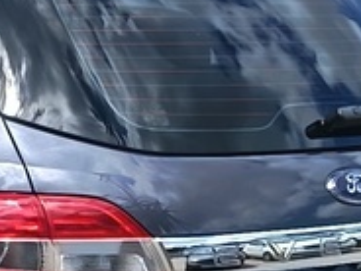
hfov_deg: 9.8
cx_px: -206
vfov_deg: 7.6
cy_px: 245
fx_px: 2034
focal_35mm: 195
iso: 100
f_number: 1.75
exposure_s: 1/596
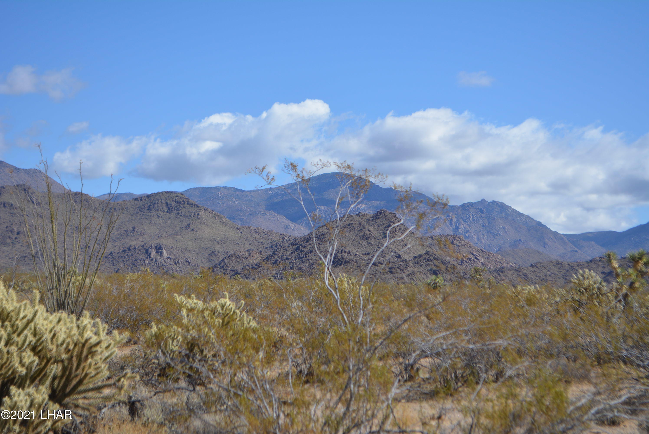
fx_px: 1488
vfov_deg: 16.6
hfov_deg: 24.6
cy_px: 217
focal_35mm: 82
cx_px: 324
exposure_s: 1/1600
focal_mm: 55
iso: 400
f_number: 7.1
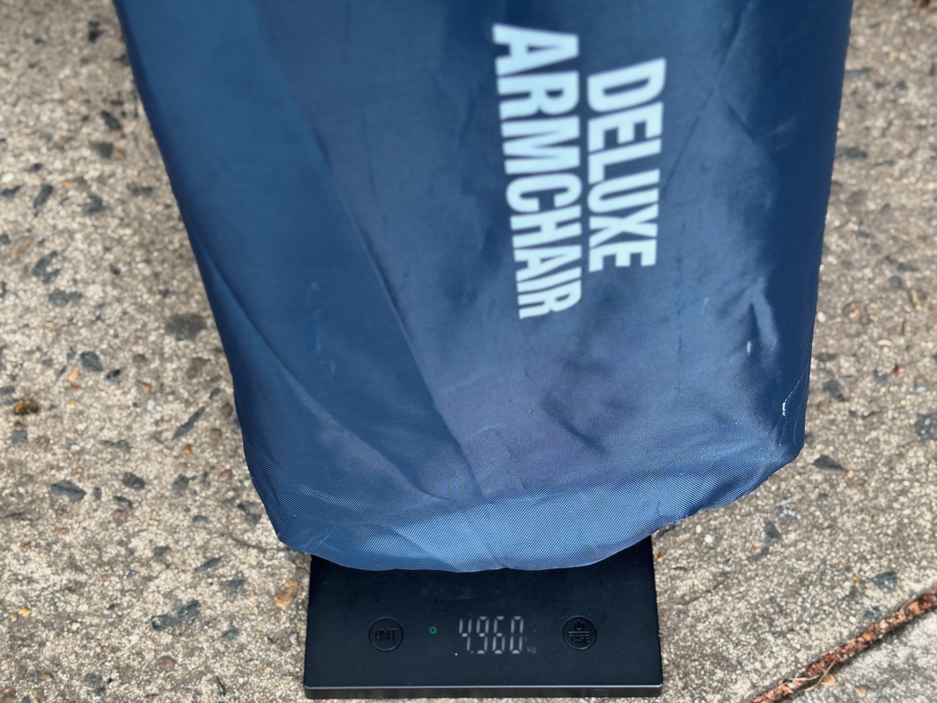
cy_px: 352
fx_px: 1408
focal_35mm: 52
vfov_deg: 28.0
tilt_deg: -59.9
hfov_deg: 36.8
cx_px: 468
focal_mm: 5.96
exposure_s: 1/60
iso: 64
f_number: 1.6
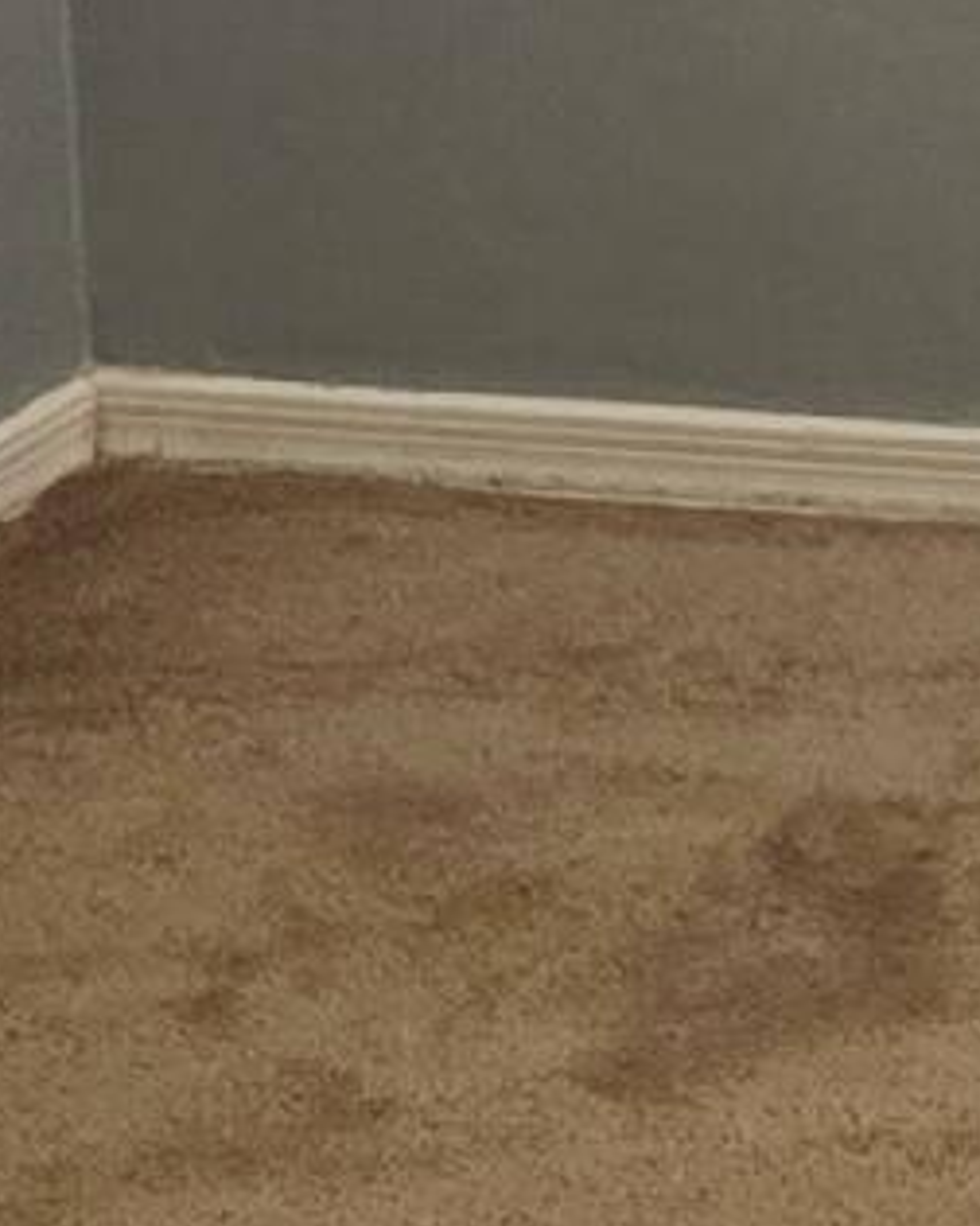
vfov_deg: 8.2
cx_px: 3255
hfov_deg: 6.4
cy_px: -1919
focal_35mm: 214
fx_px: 7759
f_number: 1.7
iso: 80
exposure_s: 1/120
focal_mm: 6.3
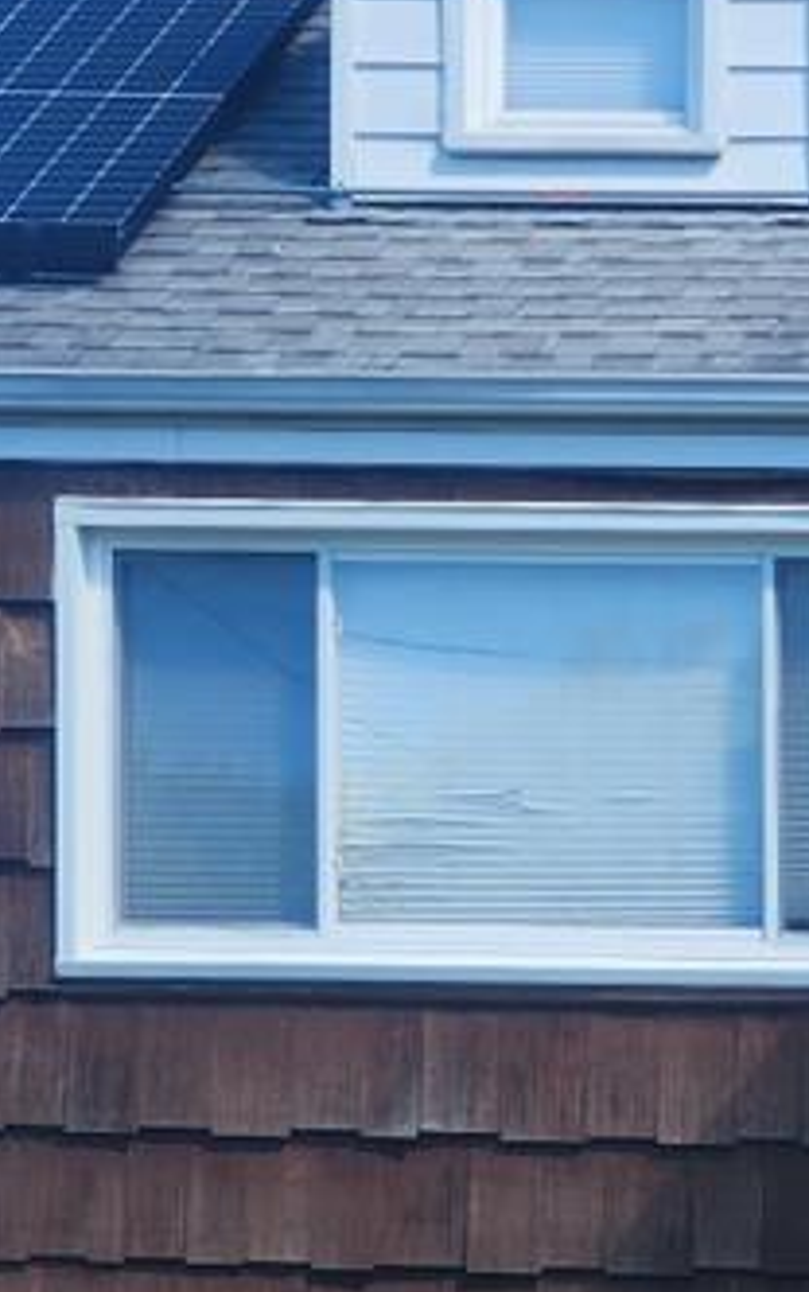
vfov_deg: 18.0
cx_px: 1597
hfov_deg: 10.9
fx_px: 3874
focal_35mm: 110
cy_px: 1553
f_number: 1.8
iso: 12
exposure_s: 1/396
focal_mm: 6.4
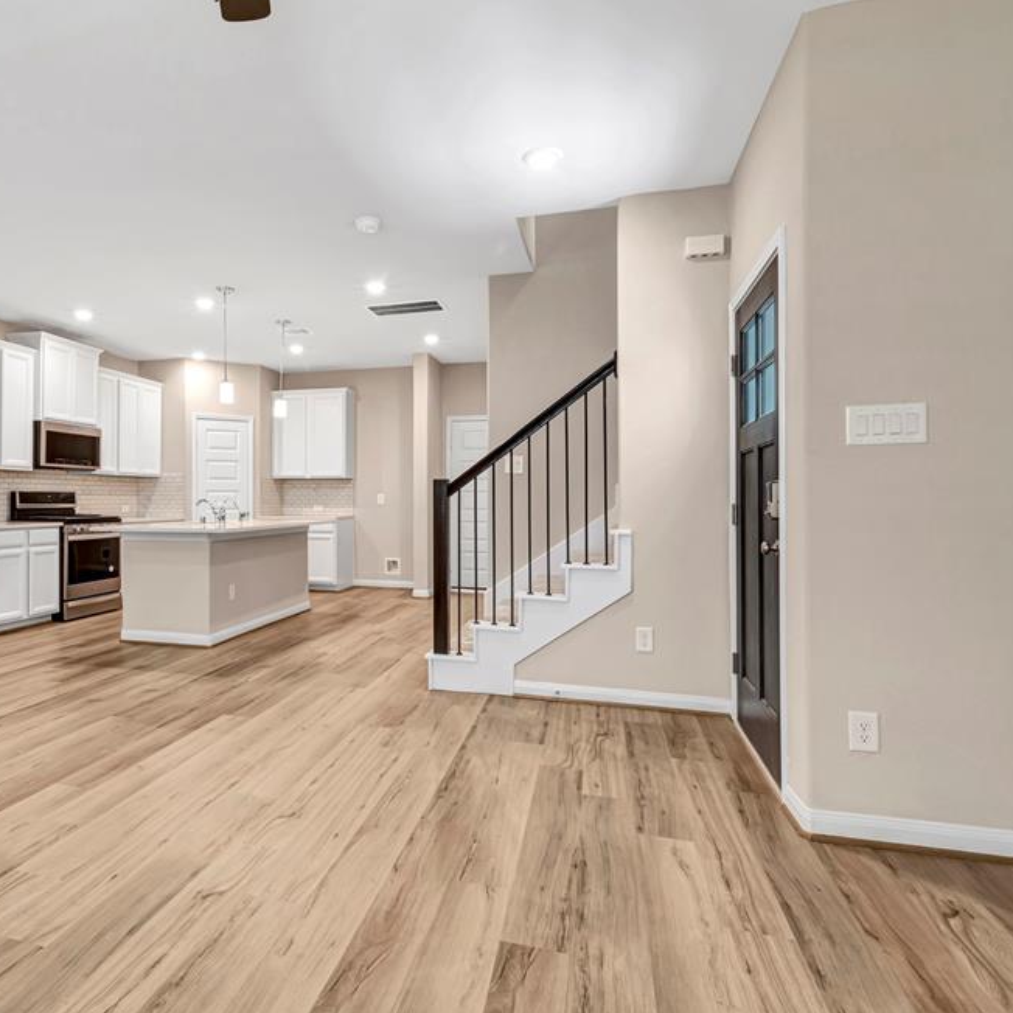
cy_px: 503
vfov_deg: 74.8
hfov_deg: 73.5
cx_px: 378
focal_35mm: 20
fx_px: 662
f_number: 8
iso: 200
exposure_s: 1/10
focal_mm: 10
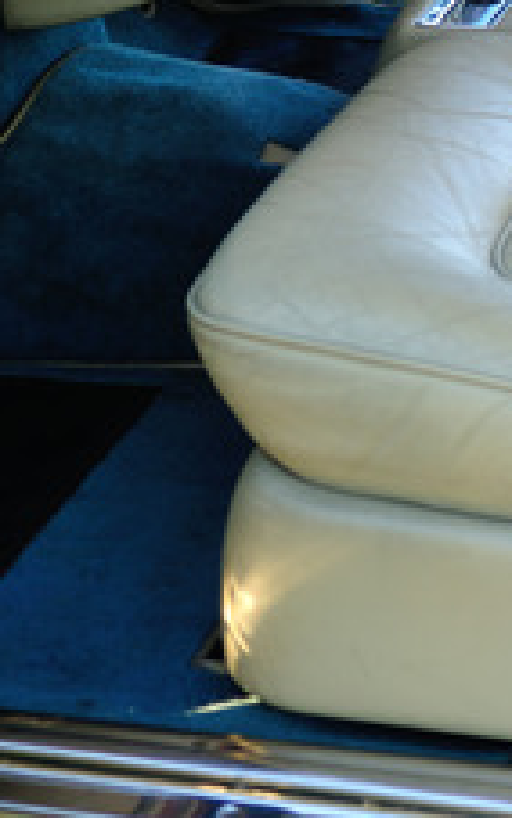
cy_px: -144
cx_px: 449
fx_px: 2343
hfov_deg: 12.4
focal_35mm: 105
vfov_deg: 18.8
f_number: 2.8
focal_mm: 26
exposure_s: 1/30
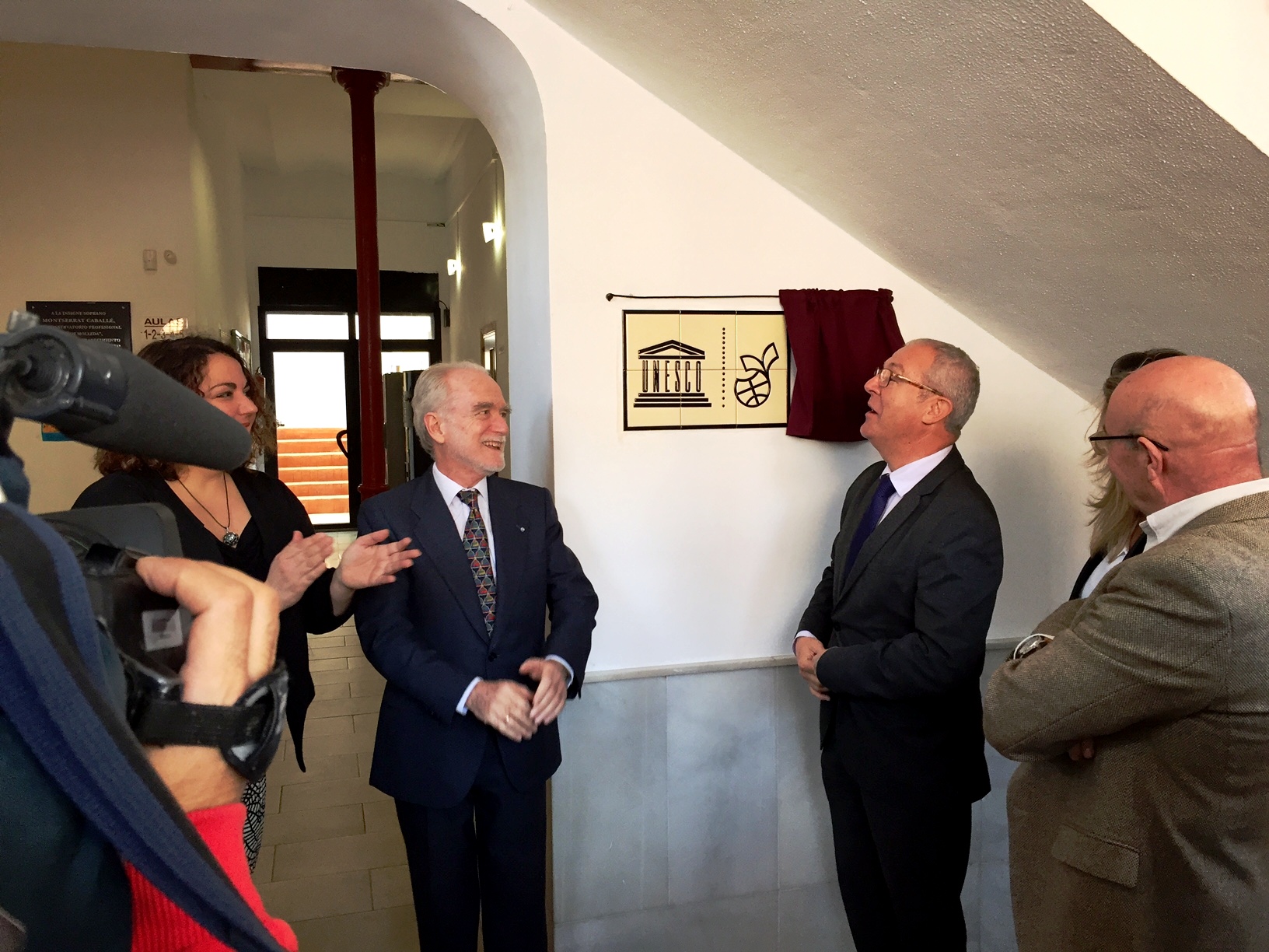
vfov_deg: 48.2
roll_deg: +0.1
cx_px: 634
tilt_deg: -5.0
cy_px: 476
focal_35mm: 29
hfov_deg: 61.7
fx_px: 1063
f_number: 2.2
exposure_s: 1/33
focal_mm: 4.15
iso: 50
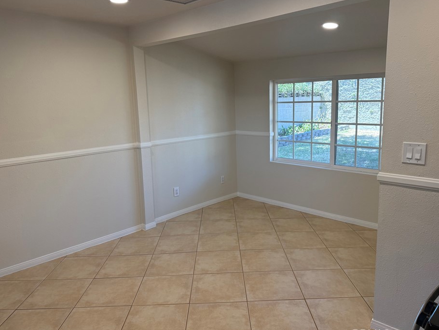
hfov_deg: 65.3
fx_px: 343
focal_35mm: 27
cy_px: 155
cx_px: 224
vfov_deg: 51.3
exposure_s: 1/228
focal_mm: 6.76
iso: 160
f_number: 1.78
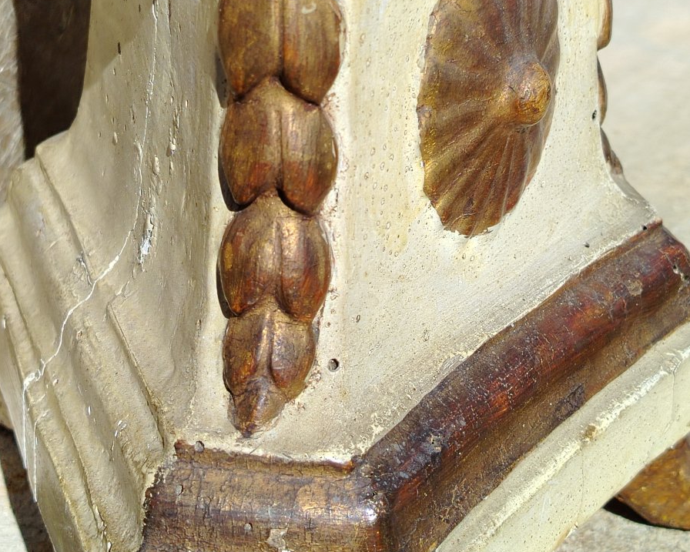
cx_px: 344
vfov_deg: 22.4
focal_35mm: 68
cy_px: 216
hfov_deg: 27.9
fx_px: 1389
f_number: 1.75
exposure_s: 1/1011
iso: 100
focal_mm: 5.25
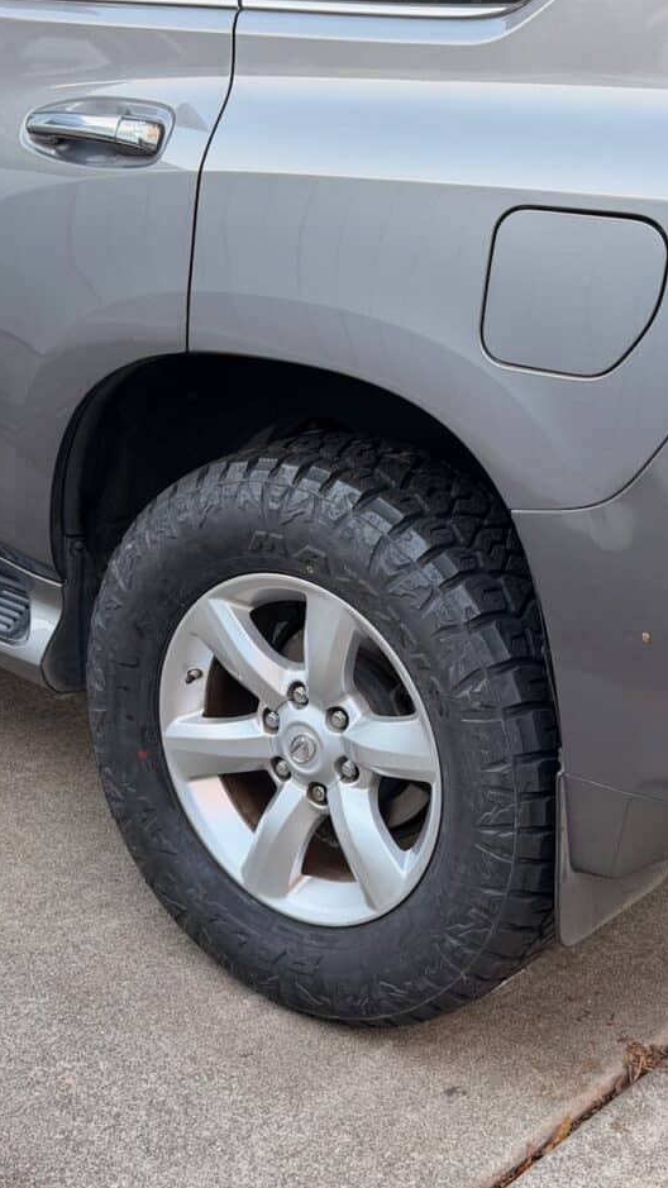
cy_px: 610
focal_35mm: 57
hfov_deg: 21.1
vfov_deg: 36.6
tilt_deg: -21.7
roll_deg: -2.8
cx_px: 380
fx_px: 1795
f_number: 1.78
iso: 100
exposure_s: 1/78
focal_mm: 6.76
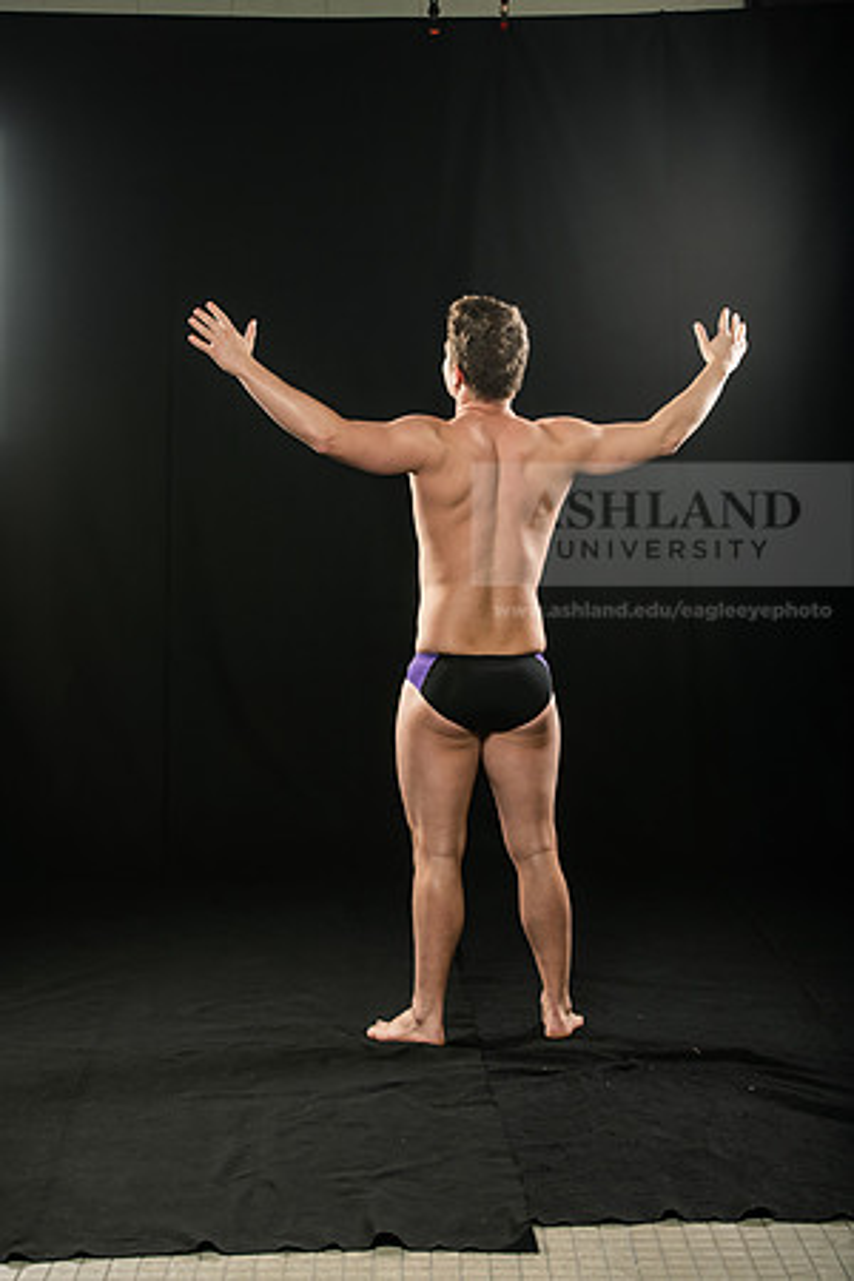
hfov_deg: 19.5
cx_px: 427
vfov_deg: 28.8
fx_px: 2491
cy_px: 640
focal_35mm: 70
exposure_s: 1/250
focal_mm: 70
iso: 320
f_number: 5.6
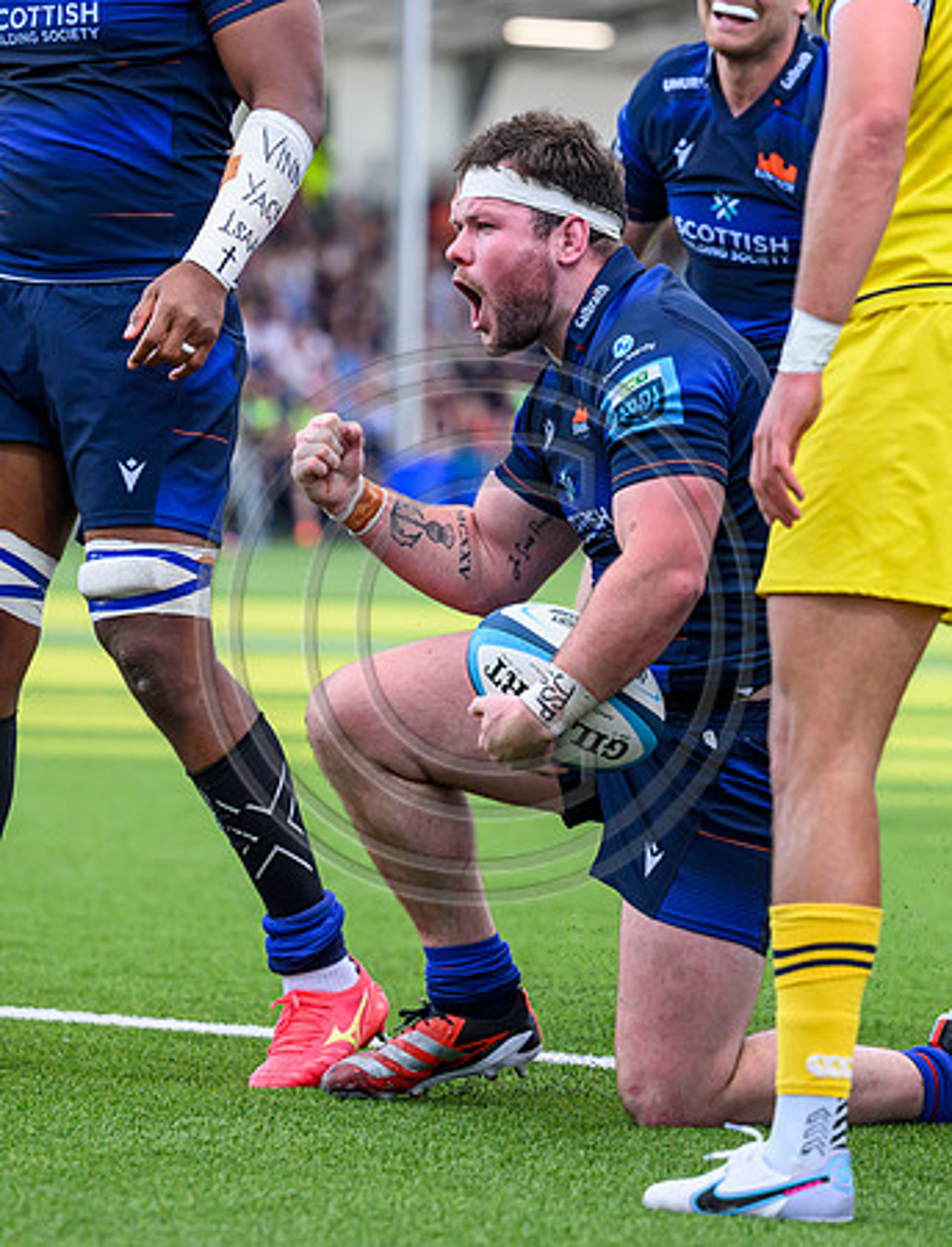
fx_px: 9297
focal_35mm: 257
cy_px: 727
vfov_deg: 7.7
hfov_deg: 5.9
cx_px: 418
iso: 800
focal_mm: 135
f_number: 3.2
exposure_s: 1/1600
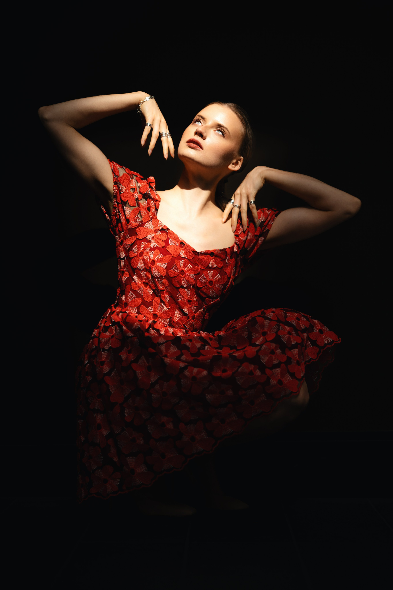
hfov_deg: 16.1
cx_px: 196
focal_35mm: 85
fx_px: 1392
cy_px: 295
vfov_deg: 23.9
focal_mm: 85
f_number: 1.4
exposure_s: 1/2000
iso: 100
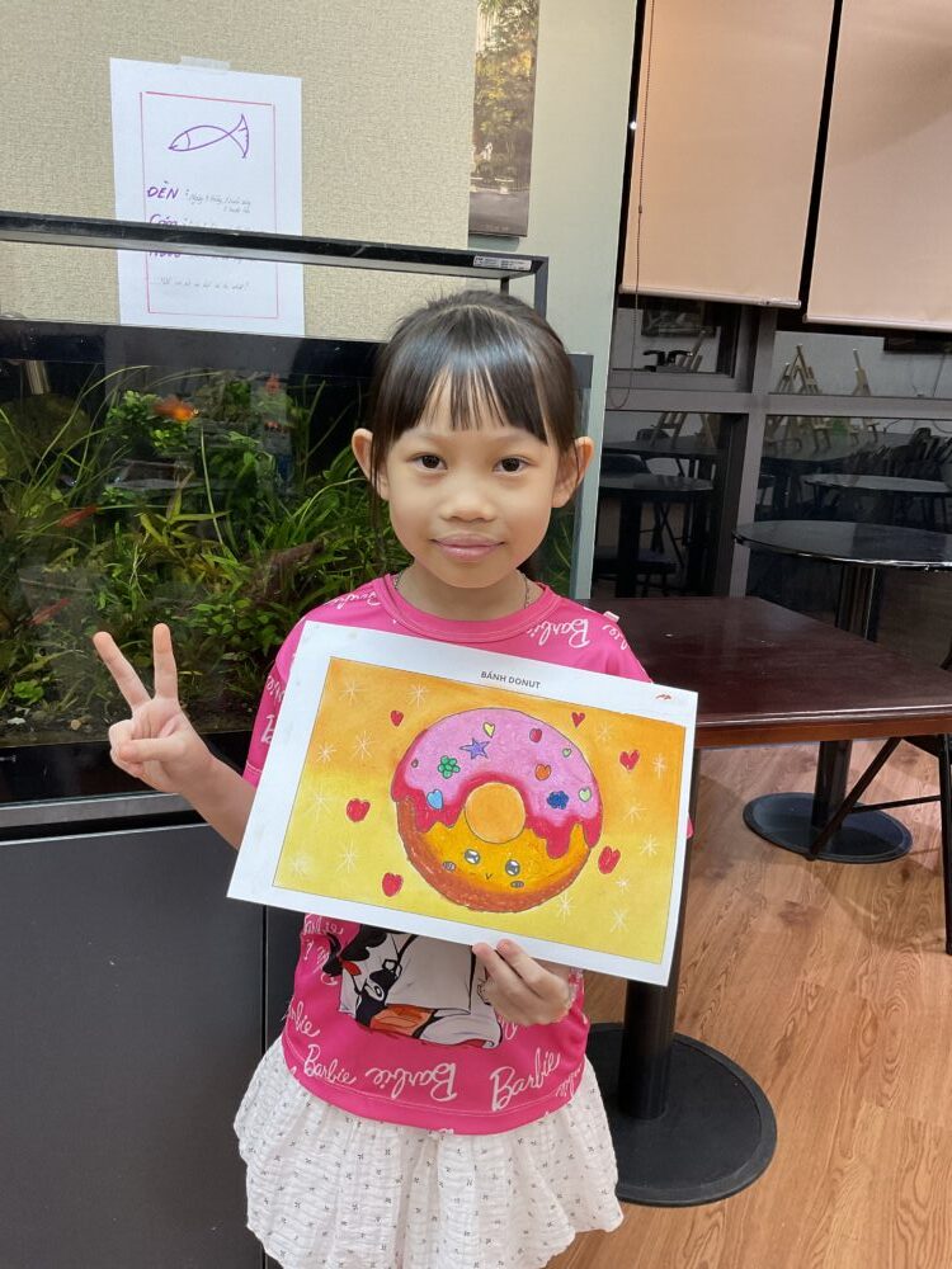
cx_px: 476
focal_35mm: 29
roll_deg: -3.8
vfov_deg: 61.7
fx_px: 1063
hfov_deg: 48.2
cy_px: 634
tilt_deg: -14.0
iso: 64
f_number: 1.8
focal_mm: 3
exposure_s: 1/99
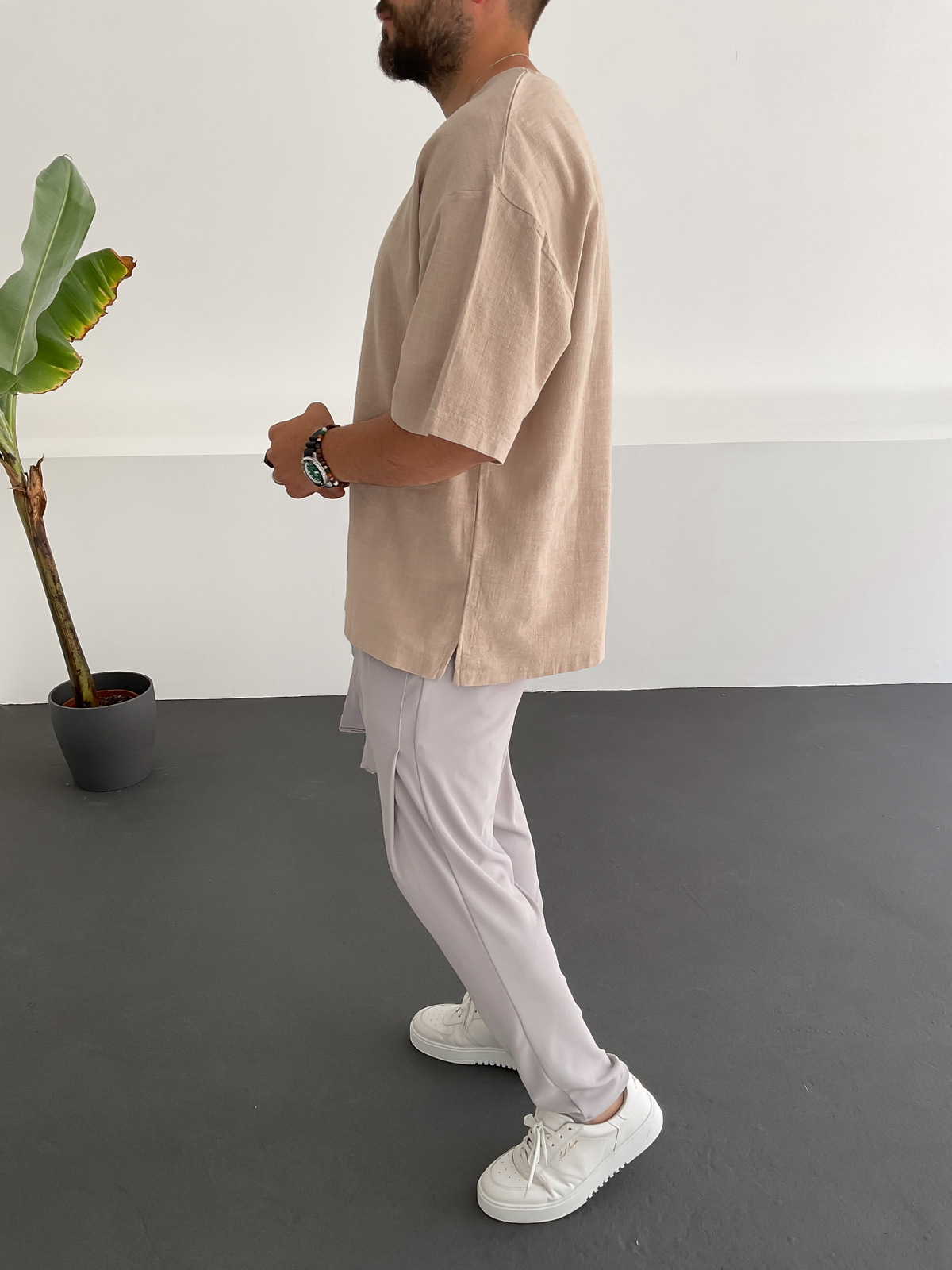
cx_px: 476
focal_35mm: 29
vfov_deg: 61.7
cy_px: 635
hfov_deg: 48.2
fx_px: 1063
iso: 25
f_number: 1.8
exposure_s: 1/120
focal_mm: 3
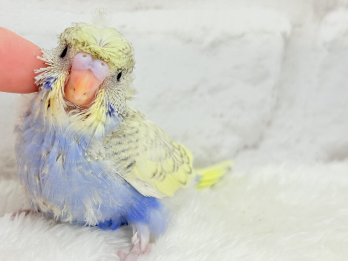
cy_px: 109
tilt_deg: -11.3
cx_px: 137
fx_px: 643
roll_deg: -3.6
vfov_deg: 22.9
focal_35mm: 64
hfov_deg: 30.2
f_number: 1.6
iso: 80
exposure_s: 1/100
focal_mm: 5.96
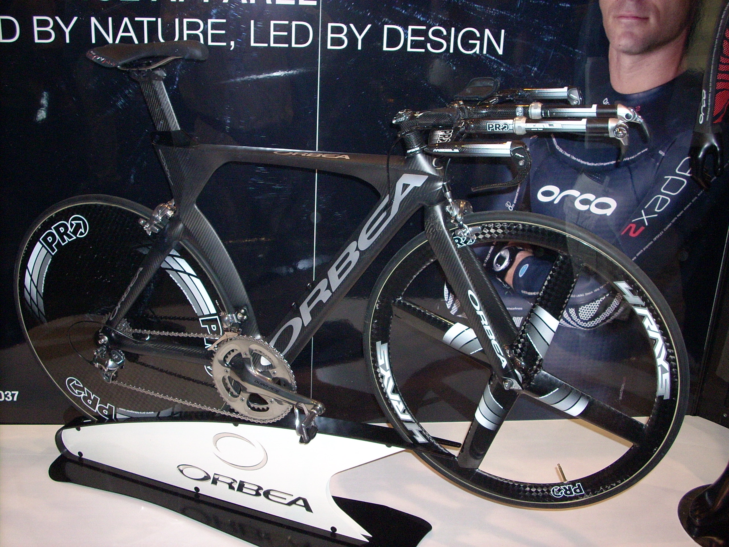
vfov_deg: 38.7
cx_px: 364
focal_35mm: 37
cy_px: 274
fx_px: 779
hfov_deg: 50.1
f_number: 2.8
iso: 259
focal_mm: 6.2
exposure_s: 1/60
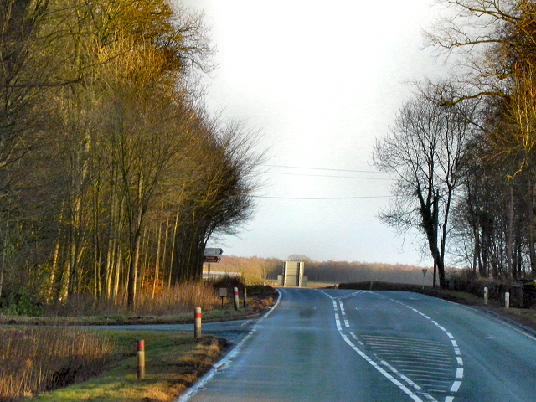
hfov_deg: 9.3
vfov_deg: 7.0
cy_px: 201
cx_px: 268
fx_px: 3283
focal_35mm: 212
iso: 800
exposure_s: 1/267
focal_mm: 37.7
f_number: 7.1
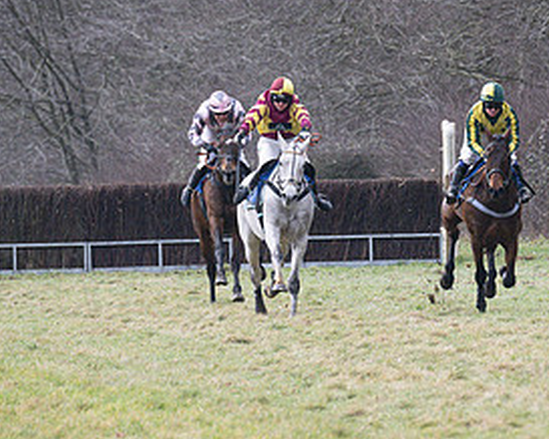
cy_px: 284
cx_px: 405
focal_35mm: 698
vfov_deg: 2.2
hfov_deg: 2.8
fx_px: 11333
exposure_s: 1/1000
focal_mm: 200
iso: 400
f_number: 5
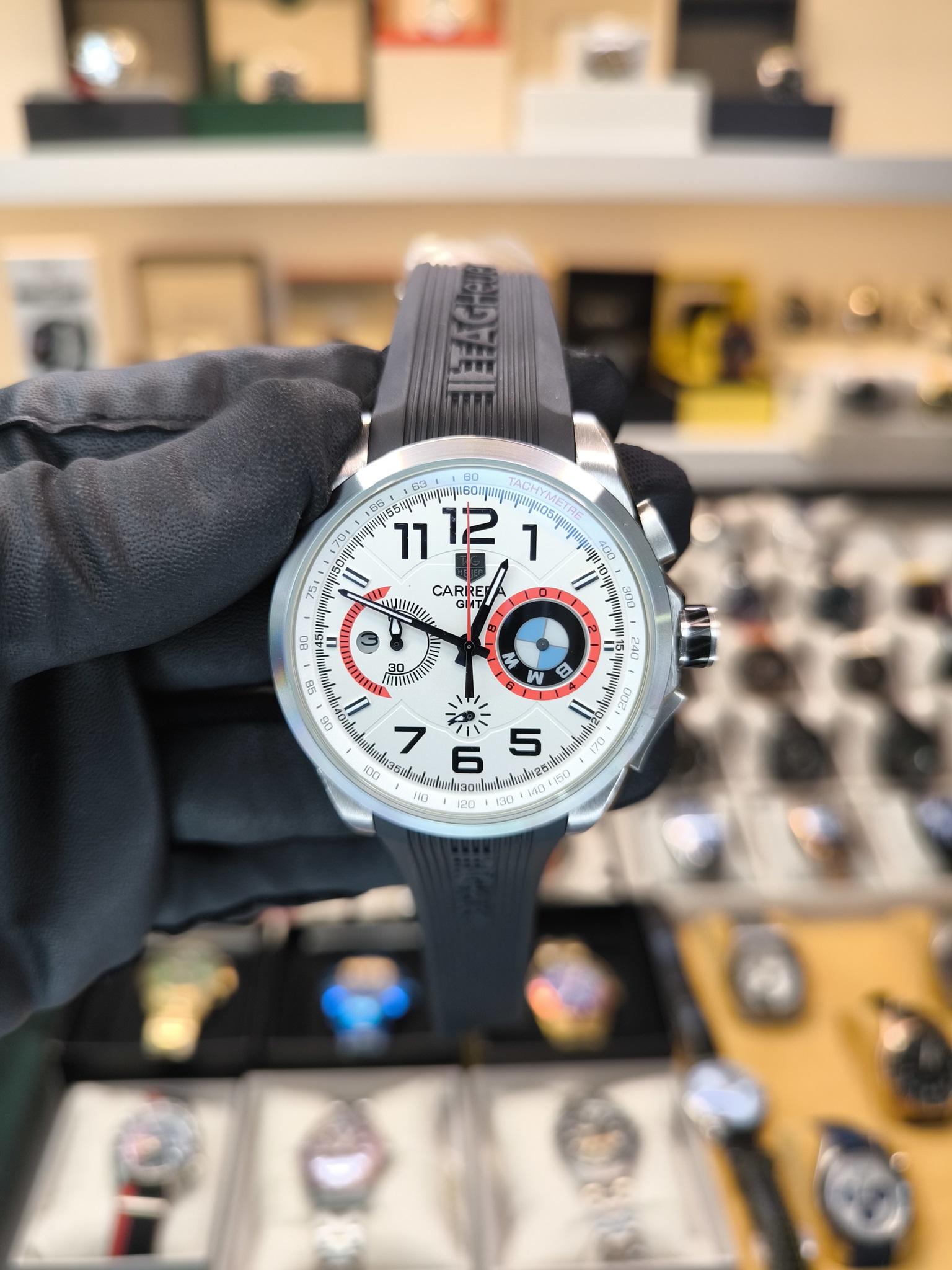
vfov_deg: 71.6
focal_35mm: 24
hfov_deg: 56.8
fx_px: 880
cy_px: 635
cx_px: 476
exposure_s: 1/110
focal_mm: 6.92
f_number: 1.9
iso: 64
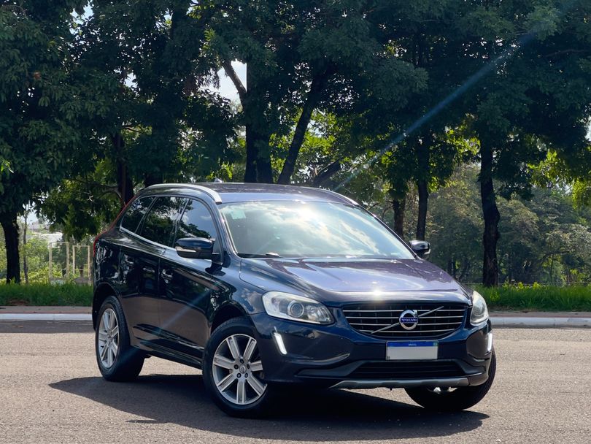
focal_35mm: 77
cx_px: 296
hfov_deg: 25.3
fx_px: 1315
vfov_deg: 19.1
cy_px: 222
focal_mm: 9
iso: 25
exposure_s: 1/344
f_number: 2.8
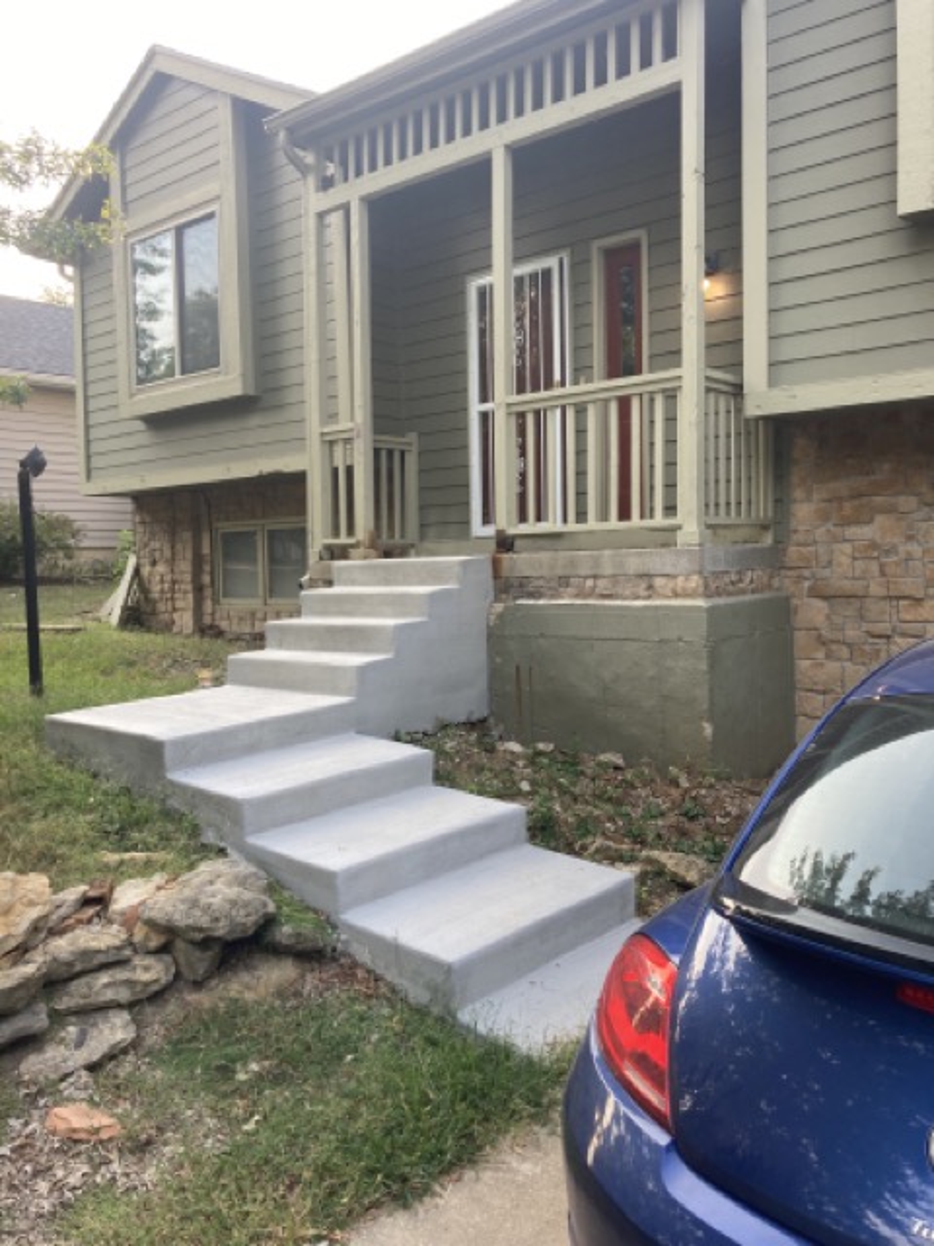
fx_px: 1007
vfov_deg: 63.4
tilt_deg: +0.2
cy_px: 623
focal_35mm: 28
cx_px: 467
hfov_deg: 49.7
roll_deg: -1.1
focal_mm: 3.99
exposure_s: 1/120
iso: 25
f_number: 1.8
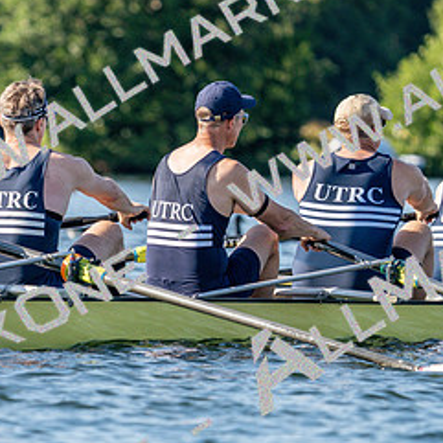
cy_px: 242
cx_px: 94
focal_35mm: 686
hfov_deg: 2.6
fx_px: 9932
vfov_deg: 2.6
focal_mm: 335
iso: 500
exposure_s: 1/1600
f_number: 6.3
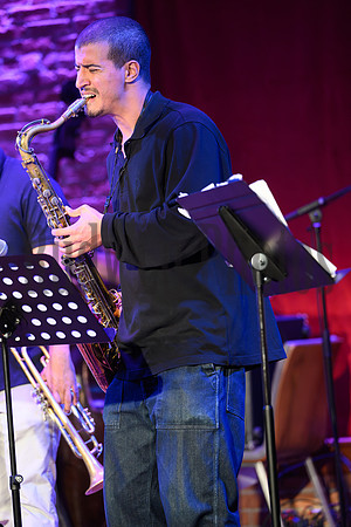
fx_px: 2925
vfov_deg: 10.3
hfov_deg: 6.9
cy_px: 264
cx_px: 176
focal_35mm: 200
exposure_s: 1/125
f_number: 4
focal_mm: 200
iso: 5000
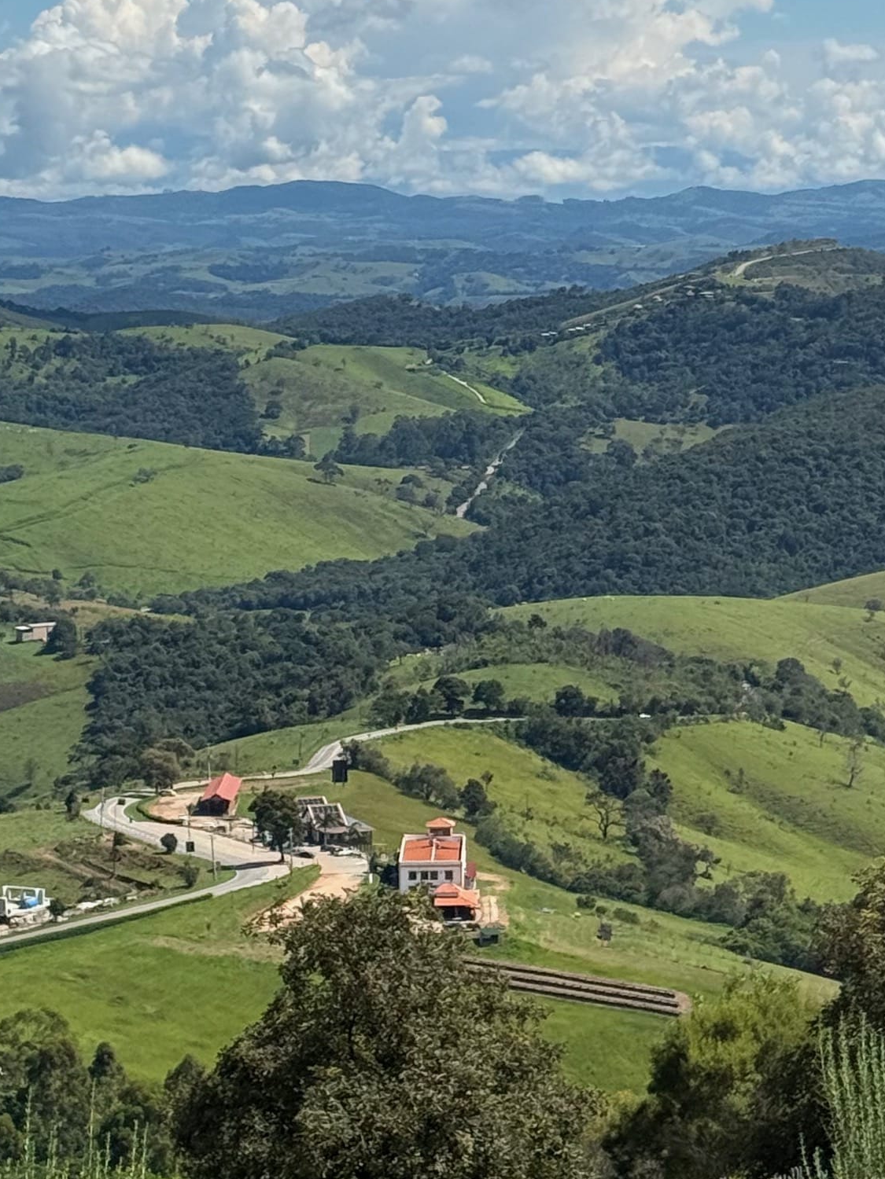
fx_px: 4397
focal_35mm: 129
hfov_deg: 11.5
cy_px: 405
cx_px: 400
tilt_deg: -2.0
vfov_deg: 15.3
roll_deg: +0.6
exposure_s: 1/7874
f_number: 1.78
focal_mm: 6.76
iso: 64
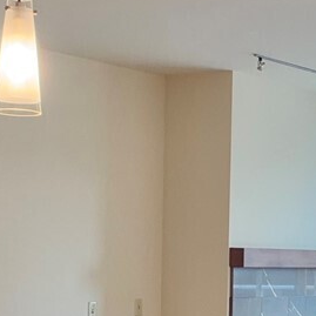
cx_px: 332
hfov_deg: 16.9
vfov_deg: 17.2
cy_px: 264
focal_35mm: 100
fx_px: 1033
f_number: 1.9
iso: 64
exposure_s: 1/60
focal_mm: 2.71
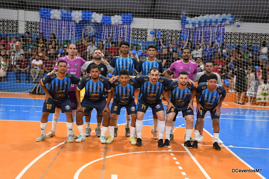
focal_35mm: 57
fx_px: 426
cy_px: 90
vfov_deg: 23.8
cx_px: 134
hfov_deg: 35.0
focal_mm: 38
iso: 3200
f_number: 5
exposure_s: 1/80
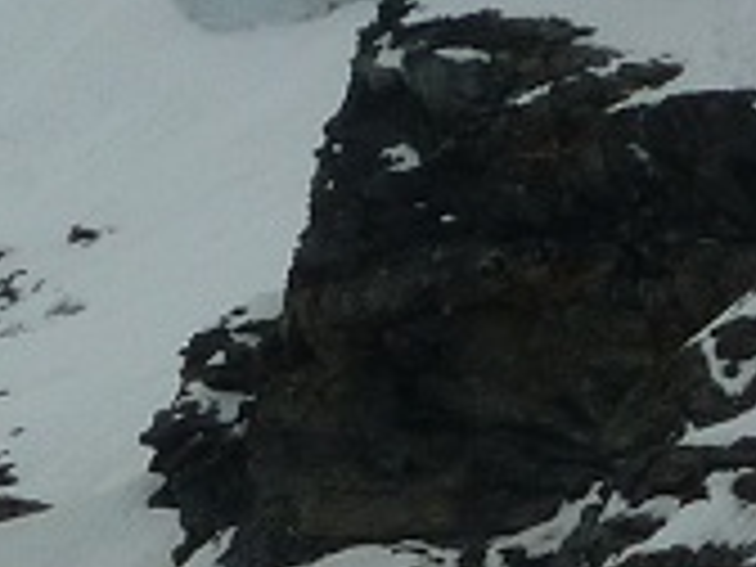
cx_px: 281
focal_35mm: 187
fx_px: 4084
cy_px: 1033
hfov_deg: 10.6
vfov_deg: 7.7
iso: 80
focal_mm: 5.2
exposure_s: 1/640
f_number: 8
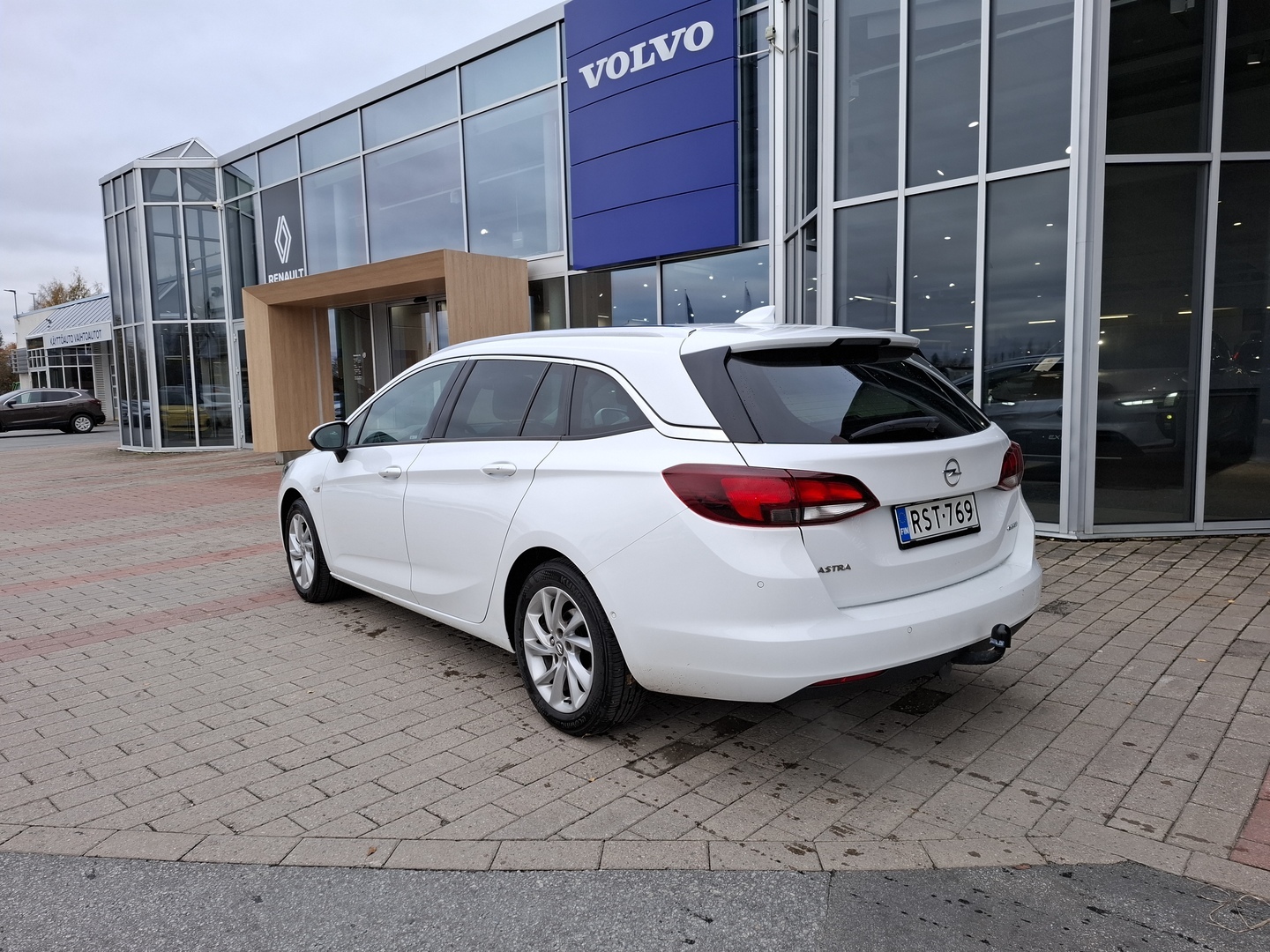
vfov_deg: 58.9
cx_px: 635
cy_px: 476
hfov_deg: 73.9
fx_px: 844
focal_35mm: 23
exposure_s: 1/247
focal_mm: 5.54
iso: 50
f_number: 1.8
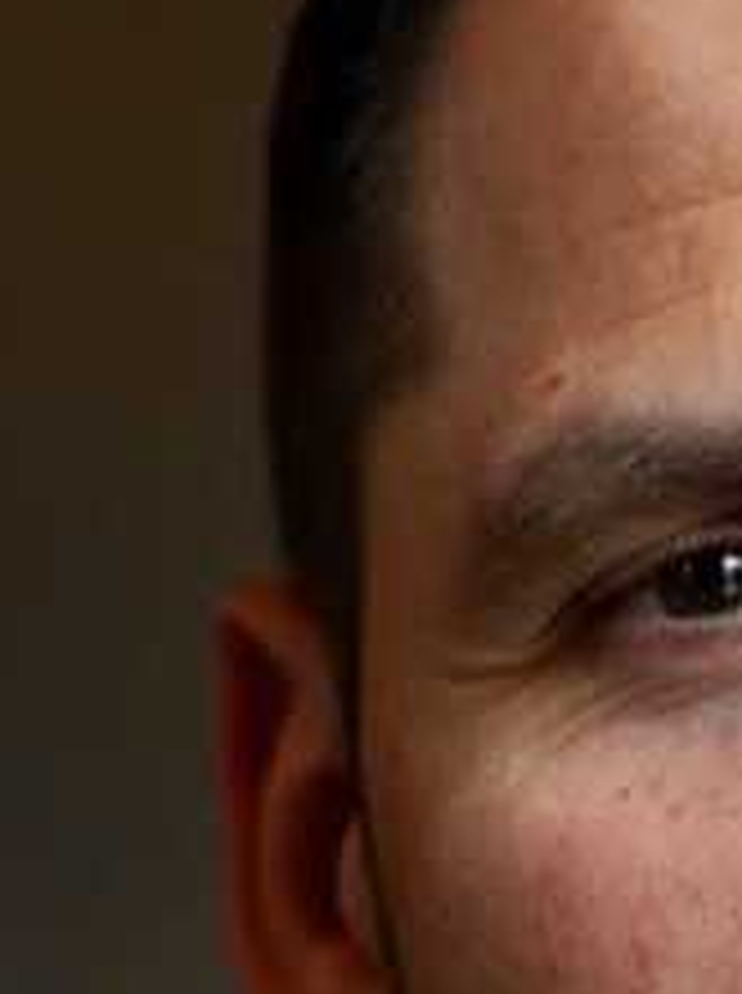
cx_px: 1097
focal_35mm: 400
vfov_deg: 5.0
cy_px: 947
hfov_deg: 3.7
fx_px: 11465
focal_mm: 85
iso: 5000
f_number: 1.8
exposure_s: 1/4000
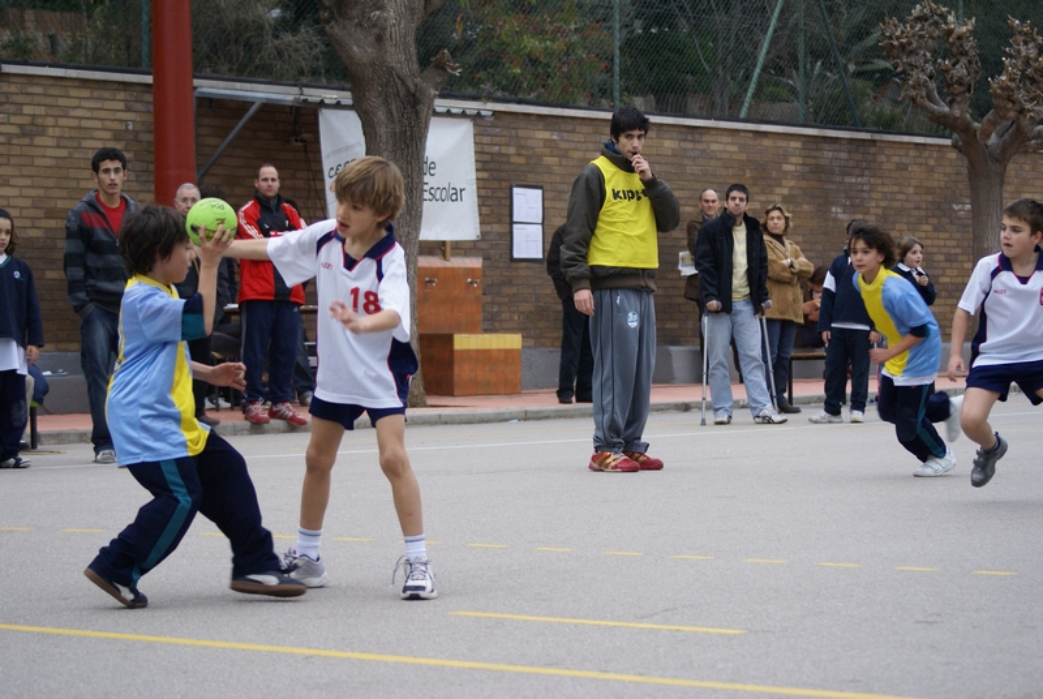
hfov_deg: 18.2
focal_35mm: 112
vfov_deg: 12.2
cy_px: 350
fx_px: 3264
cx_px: 522
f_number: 4.5
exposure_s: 1/250
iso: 250
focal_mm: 75
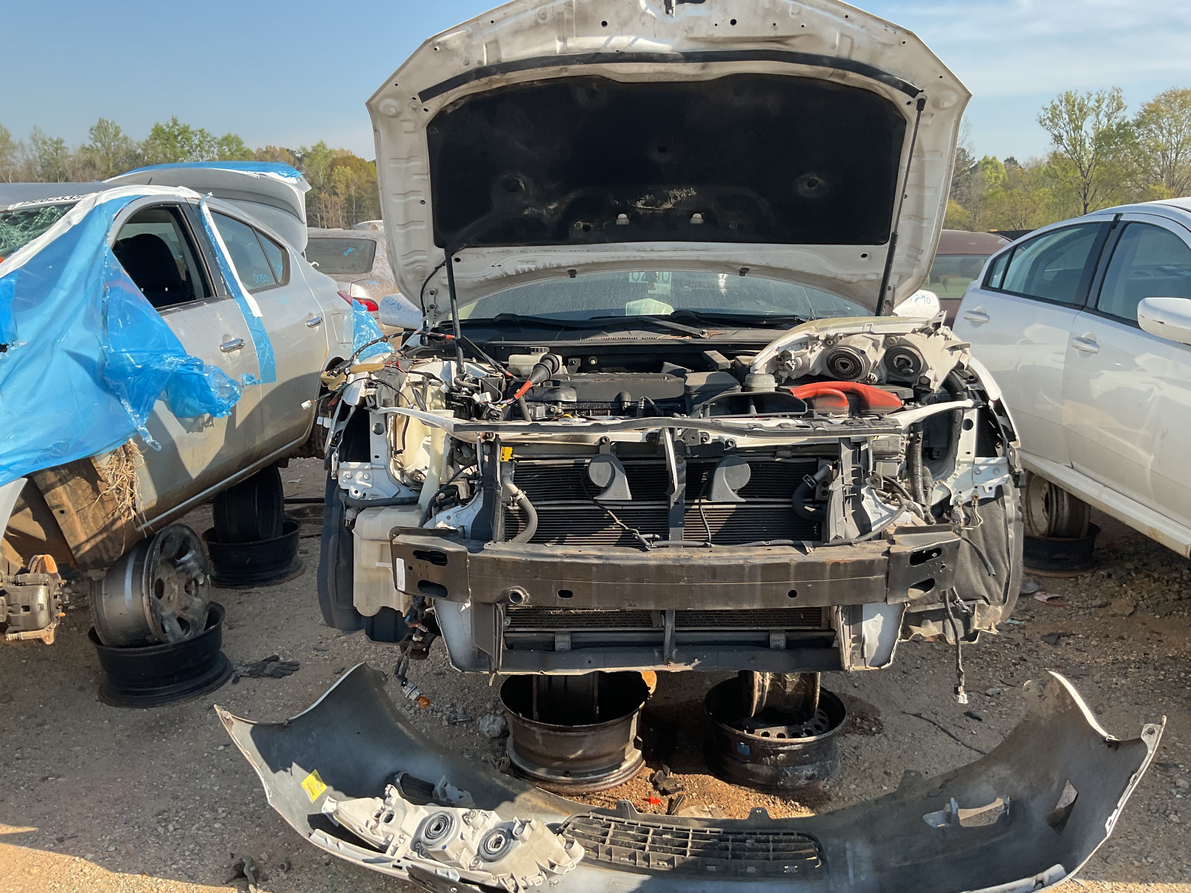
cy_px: 446
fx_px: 998
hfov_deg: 61.7
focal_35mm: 29
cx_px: 596
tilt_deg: -10.6
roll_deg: +2.6
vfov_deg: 48.2
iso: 16
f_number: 1.8
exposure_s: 1/829
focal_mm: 3
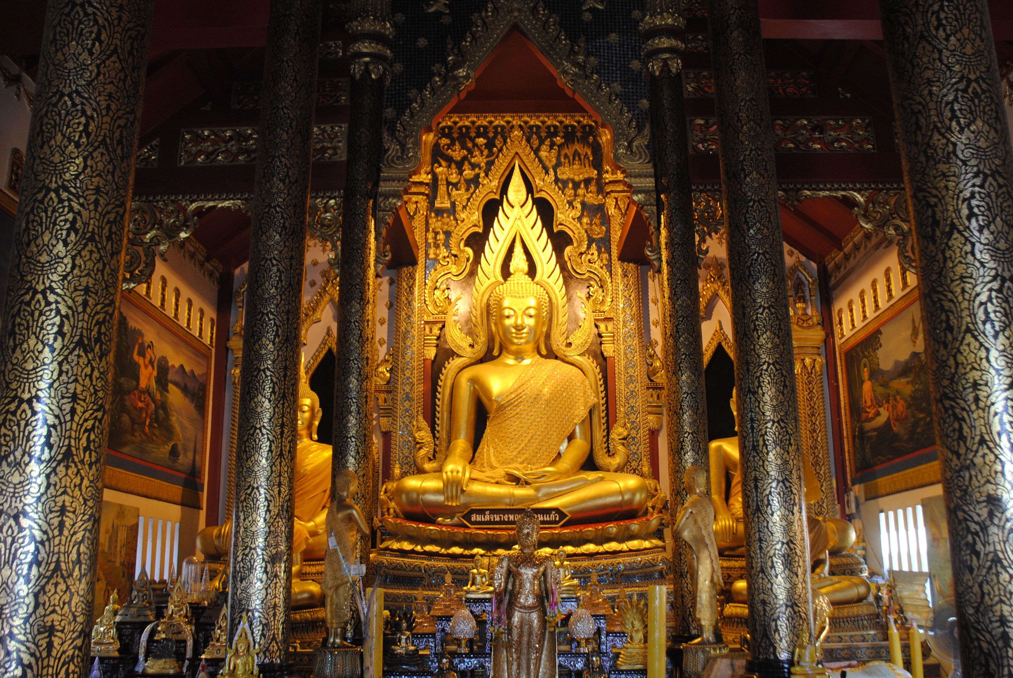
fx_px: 845
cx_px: 506
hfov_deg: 61.9
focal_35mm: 30
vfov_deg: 43.7
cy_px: 339
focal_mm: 20
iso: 400
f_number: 3.5
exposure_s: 1/30
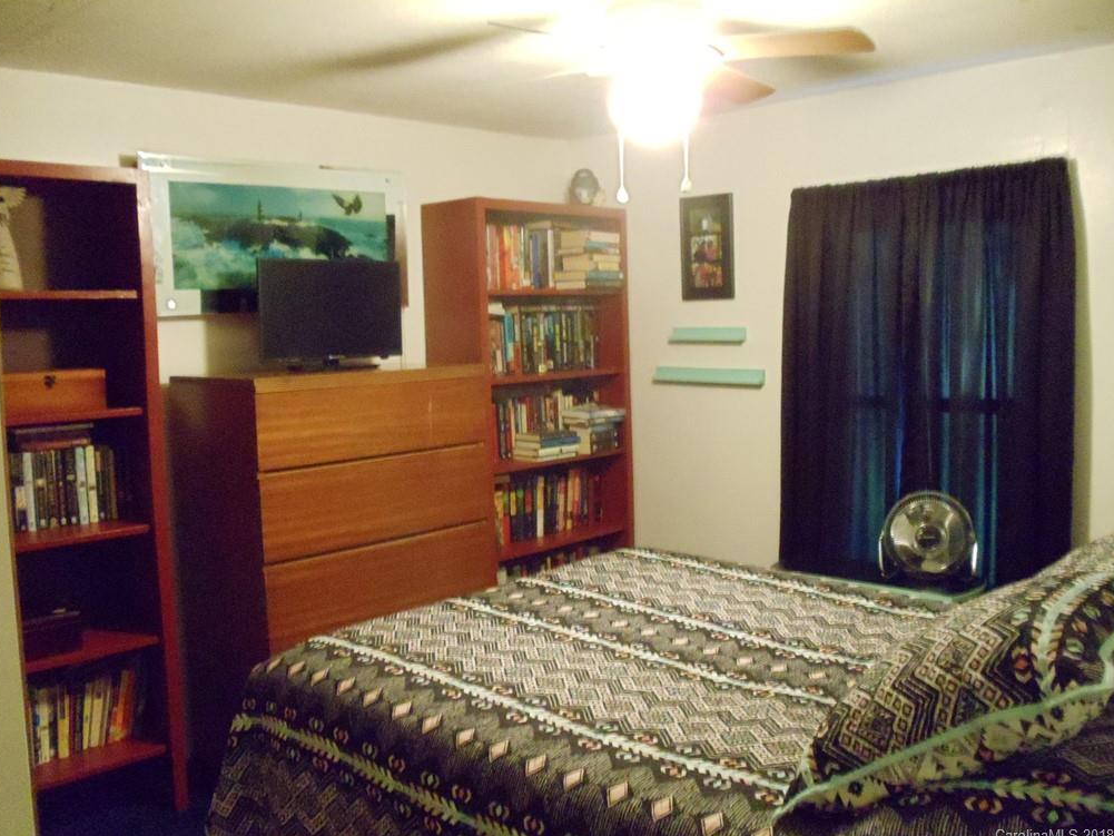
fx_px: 1448
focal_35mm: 45
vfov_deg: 32.2
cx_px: 553
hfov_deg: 42.1
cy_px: 419
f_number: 3.5
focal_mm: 6
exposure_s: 1/8
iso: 1600
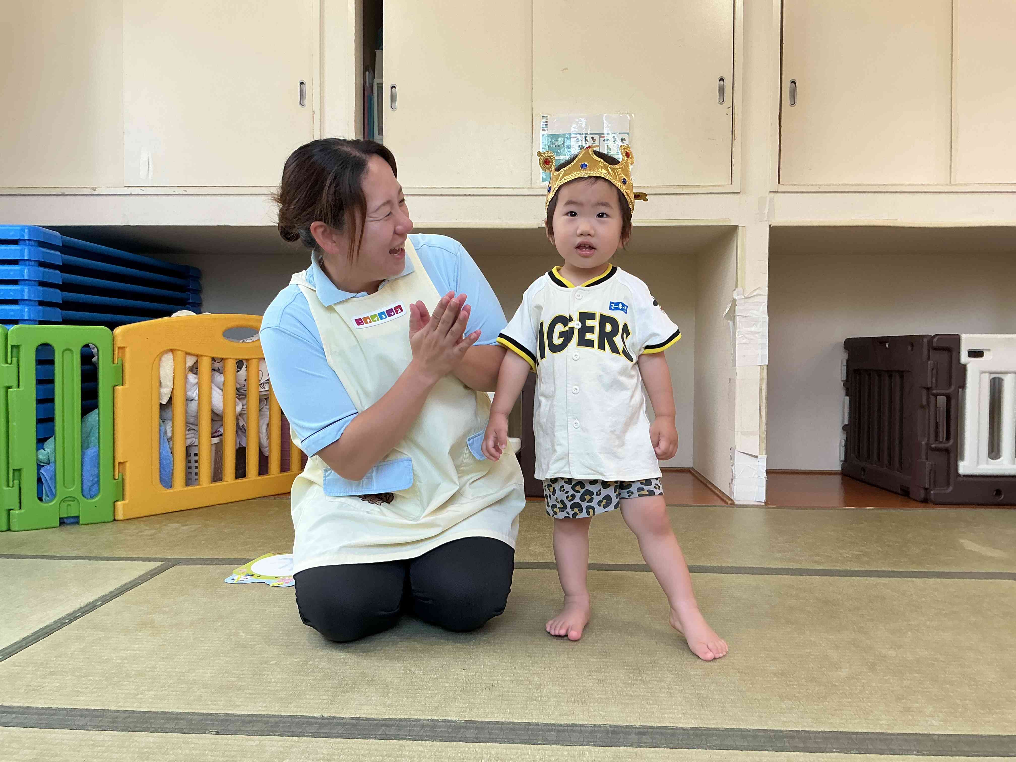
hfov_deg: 61.7
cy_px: 381
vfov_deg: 48.2
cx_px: 508
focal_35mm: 29
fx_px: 851
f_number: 1.8
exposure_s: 1/120
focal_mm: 3
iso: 40
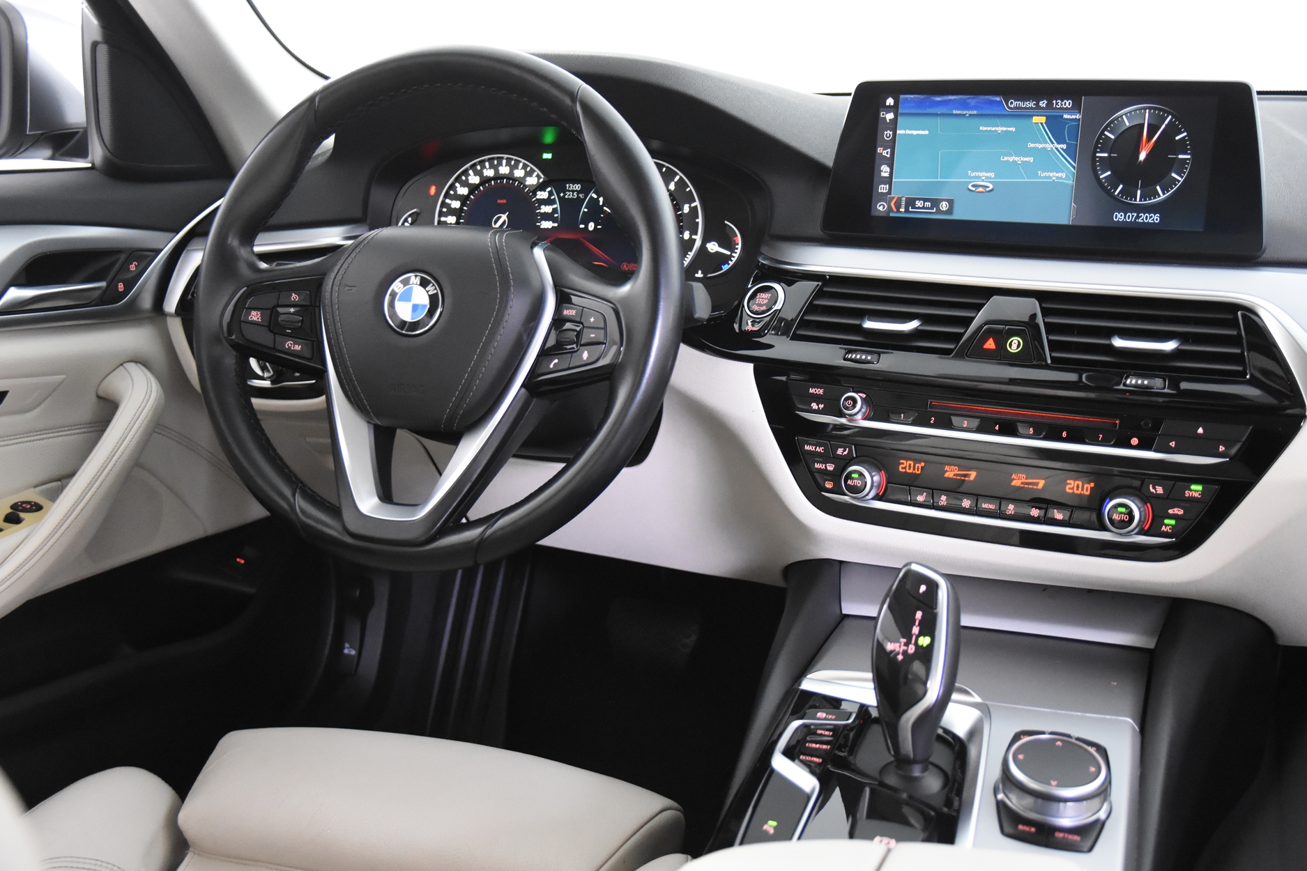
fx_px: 1561
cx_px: 640
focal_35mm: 43
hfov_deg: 45.4
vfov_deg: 31.2
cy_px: 431
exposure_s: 1/50
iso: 4500
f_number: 3.2
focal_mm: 28
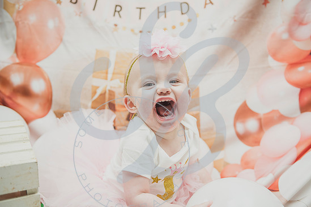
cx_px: 160
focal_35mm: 37
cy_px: 107
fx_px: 320
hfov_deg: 51.9
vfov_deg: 35.9
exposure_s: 1/125
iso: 200
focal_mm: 35
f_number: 2.8
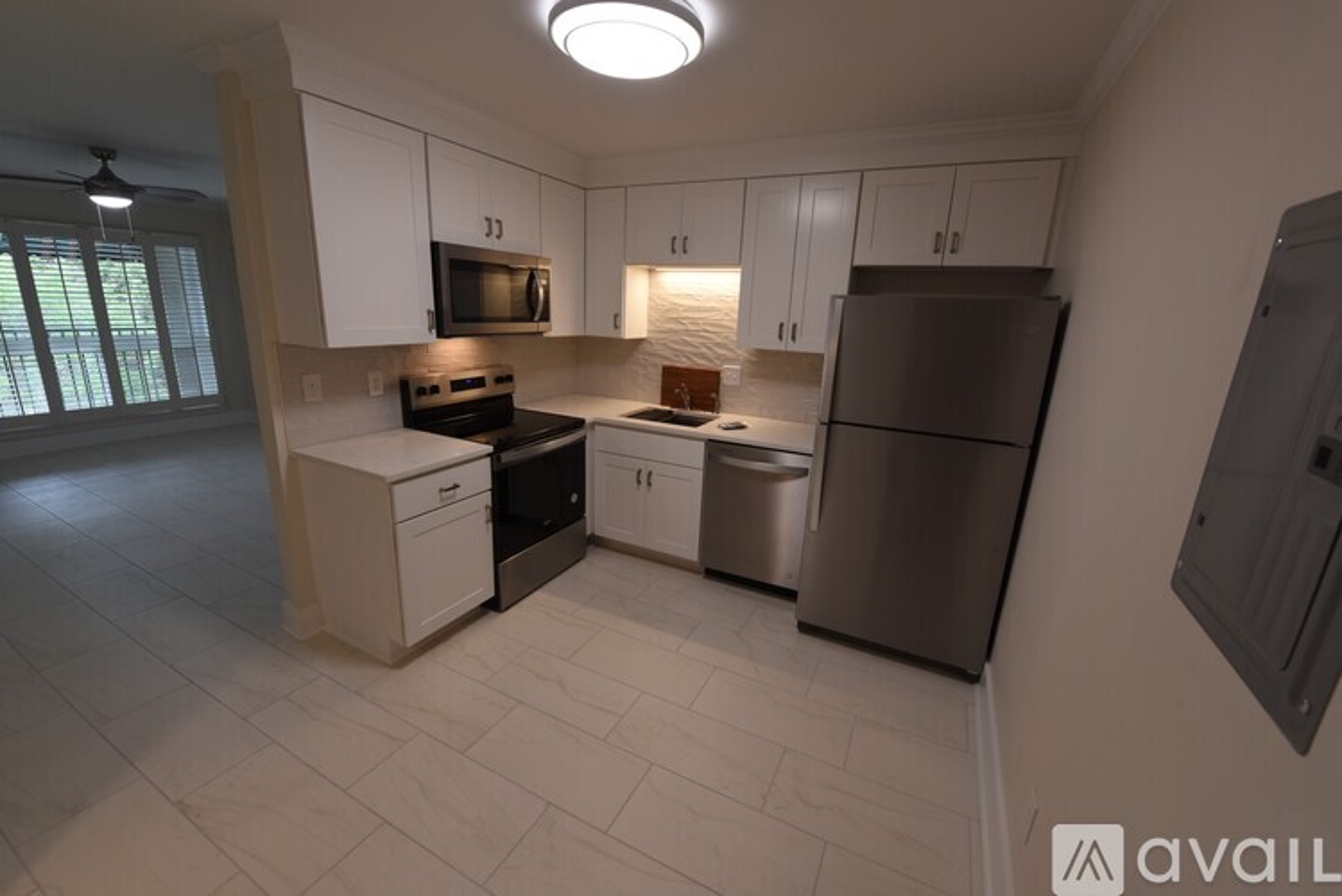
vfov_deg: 81.3
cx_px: 671
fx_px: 522
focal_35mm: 14
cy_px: 448
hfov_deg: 104.2
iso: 220
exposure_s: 1/15
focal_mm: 14
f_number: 8
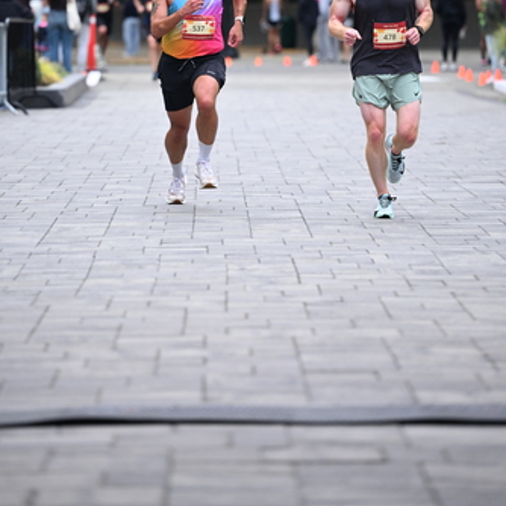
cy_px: 100
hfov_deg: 8.3
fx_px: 3473
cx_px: 231
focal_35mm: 210
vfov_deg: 8.3
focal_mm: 150
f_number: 2.8
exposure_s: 1/2500
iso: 1250
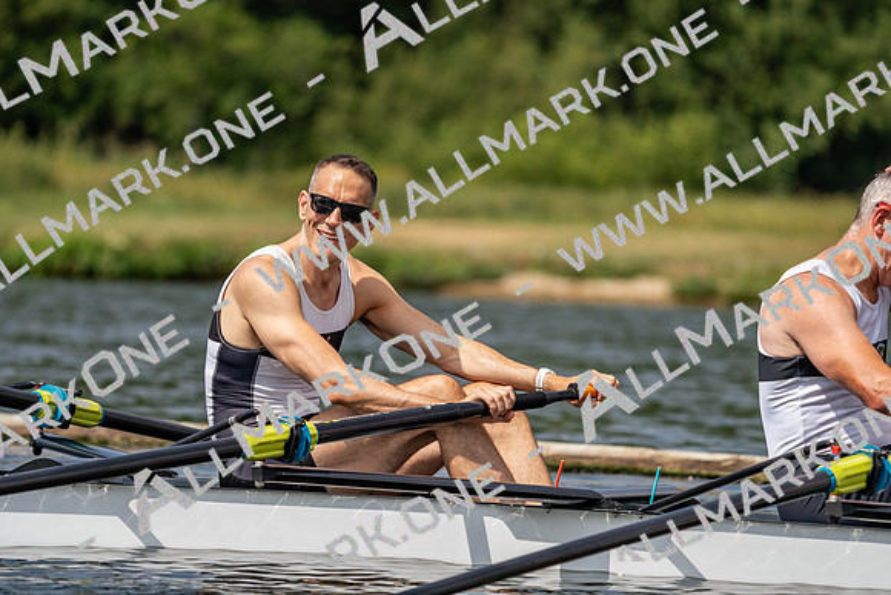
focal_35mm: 329
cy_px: 298
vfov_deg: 4.2
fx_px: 8144
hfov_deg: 6.3
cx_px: 446
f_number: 6.3
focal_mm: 329
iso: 200
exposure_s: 1/1600
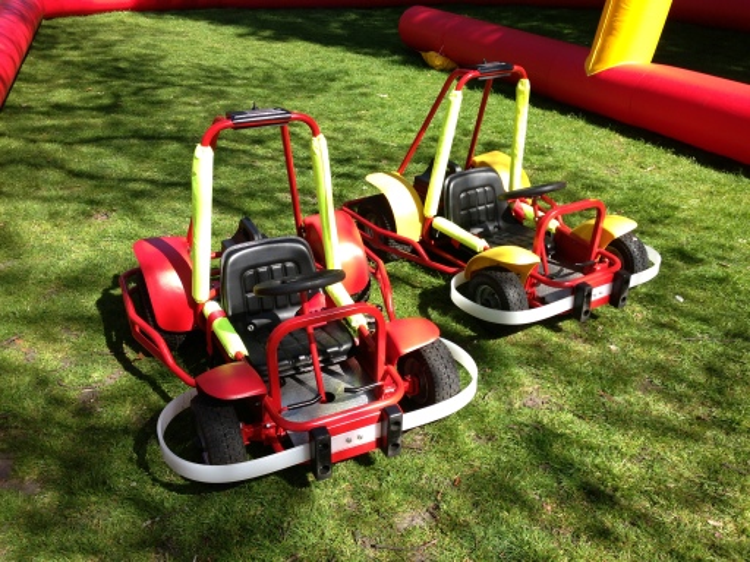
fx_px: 715
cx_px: 375
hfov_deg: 55.4
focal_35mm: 33
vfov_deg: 42.9
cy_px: 281
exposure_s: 1/645
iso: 64
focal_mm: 4.13
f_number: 2.4
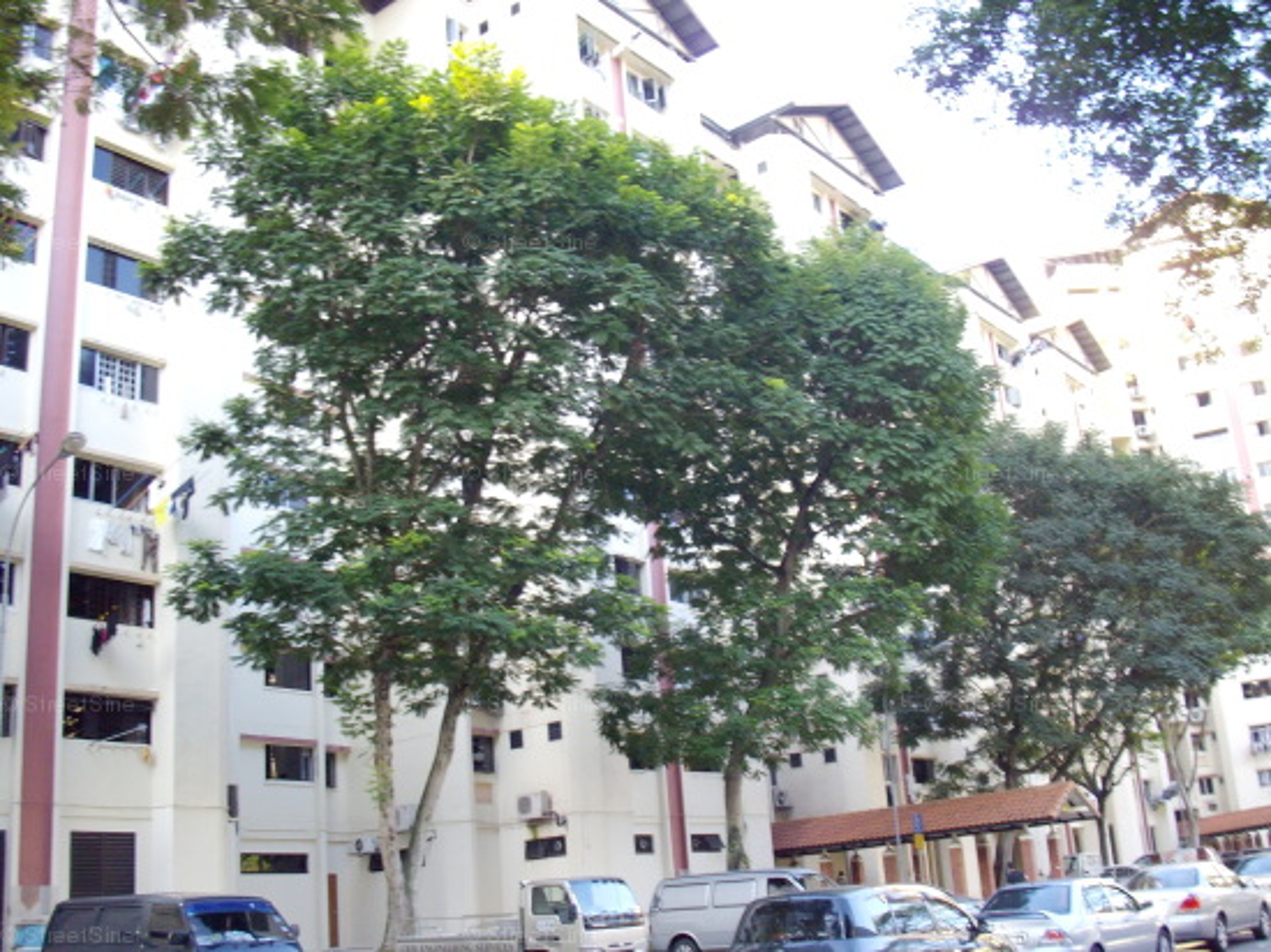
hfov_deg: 50.2
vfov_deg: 38.6
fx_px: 1358
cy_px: 476
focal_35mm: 37
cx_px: 636
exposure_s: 1/50
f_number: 2.8
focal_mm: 6.2
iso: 133
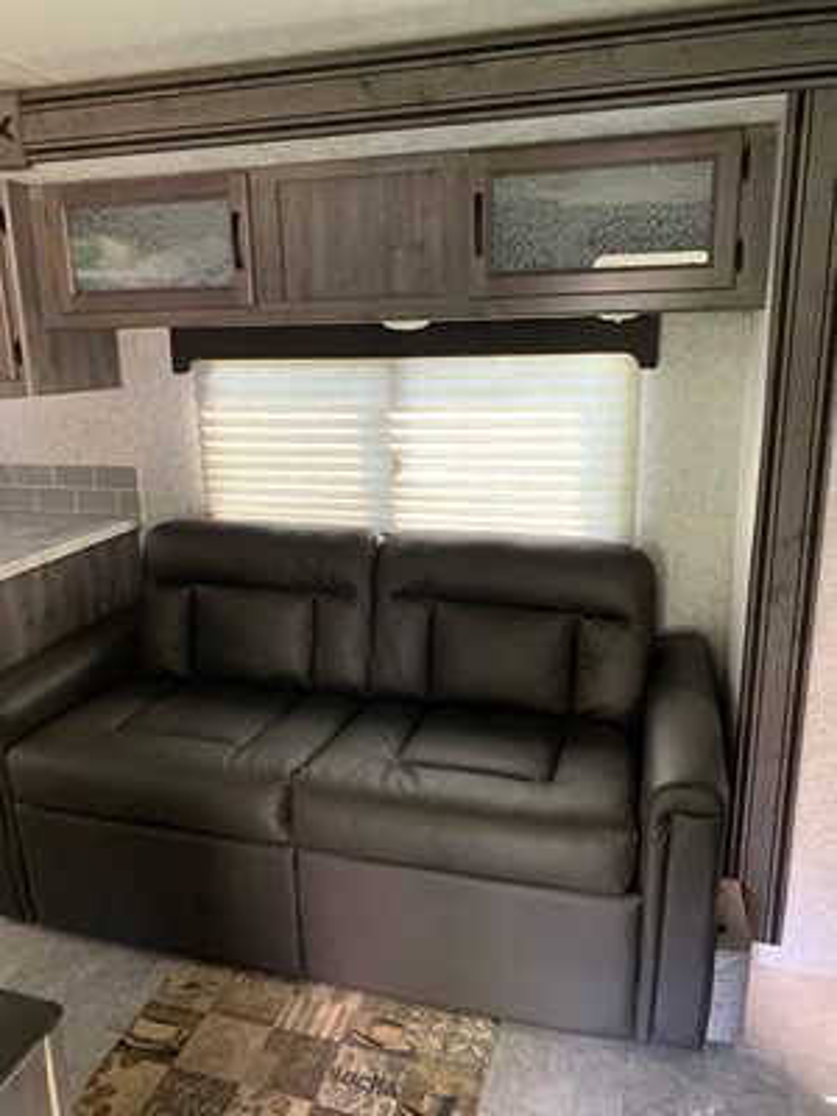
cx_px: 418
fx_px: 838
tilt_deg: -15.1
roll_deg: +1.6
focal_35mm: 26
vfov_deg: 67.3
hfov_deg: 53.1
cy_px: 558
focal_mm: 4.25
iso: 400
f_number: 1.8
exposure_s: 1/40
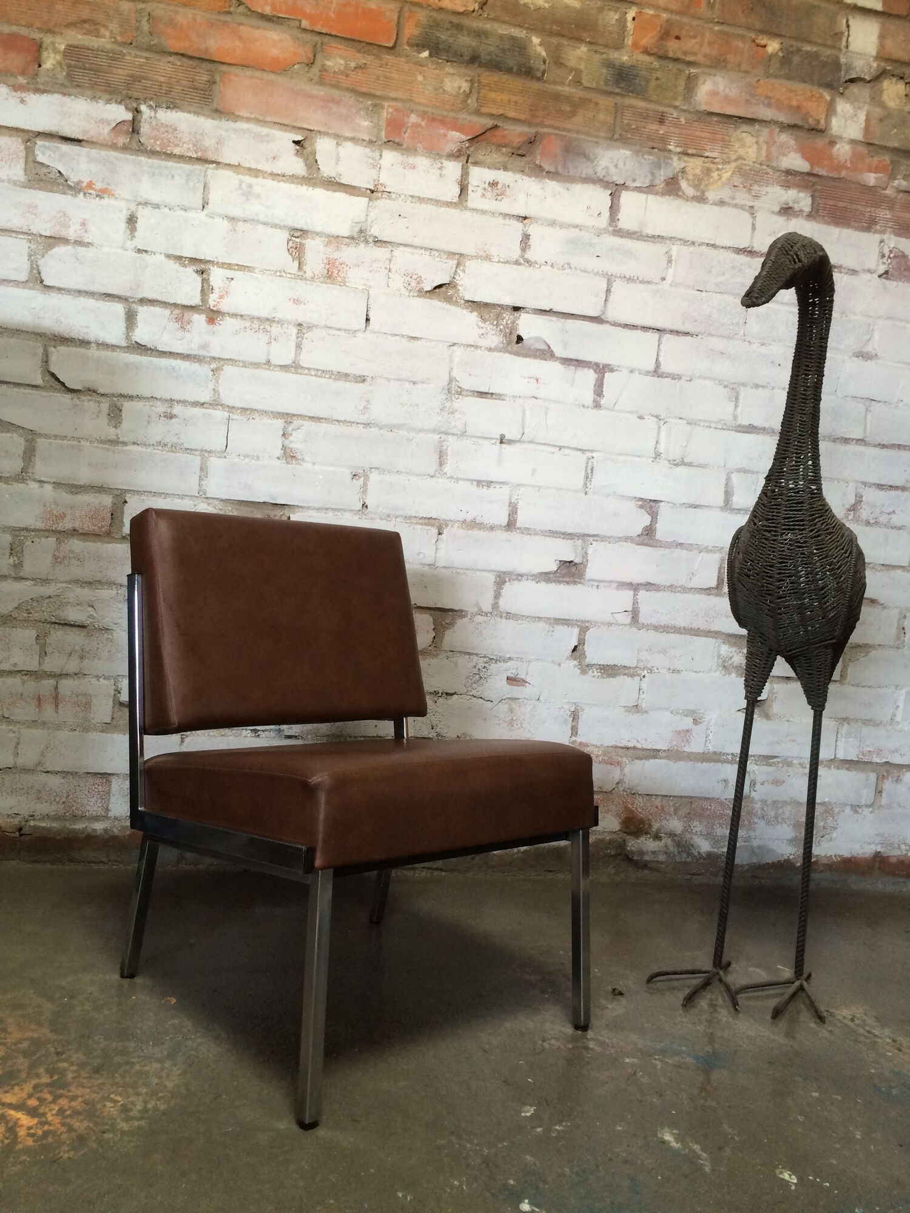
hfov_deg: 48.2
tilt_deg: -4.0
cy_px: 606
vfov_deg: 61.7
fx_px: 1016
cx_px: 455
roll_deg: -6.0
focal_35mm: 29
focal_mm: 4.15
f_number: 2.2
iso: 80
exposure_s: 1/30
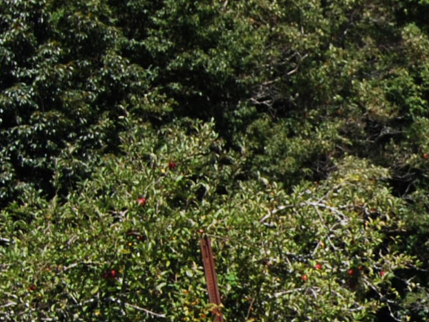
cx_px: 962
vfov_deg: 8.6
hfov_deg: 10.3
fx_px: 2119
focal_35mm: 171
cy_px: 326
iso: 100
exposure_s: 1/200
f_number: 7.1
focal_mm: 26
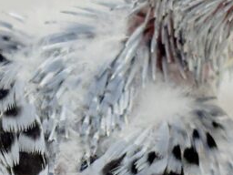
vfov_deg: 6.1
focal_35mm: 244
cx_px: 147
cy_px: 175
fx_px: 1642
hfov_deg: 8.1
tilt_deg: -13.0
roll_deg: -0.6
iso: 64
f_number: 1.6
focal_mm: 5.96
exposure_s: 1/100
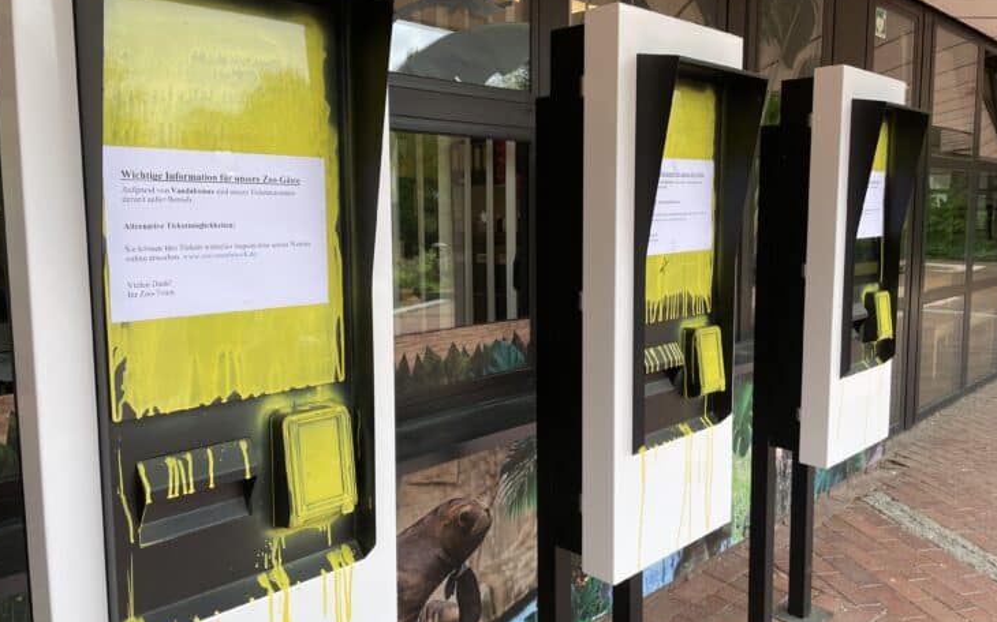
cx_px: 505
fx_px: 788
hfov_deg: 64.6
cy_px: 308
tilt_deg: -5.4
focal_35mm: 29
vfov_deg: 43.1
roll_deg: -0.2
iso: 32
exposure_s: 1/682
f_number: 1.6
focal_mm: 4.2
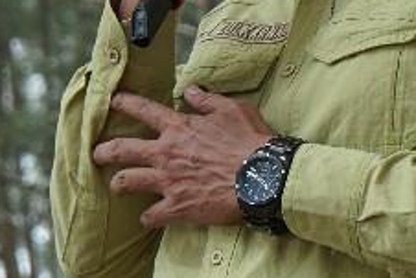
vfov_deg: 4.3
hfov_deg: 6.5
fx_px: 3665
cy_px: -13
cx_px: 258
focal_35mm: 317
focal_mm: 70
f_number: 6.3
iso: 320
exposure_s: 1/200
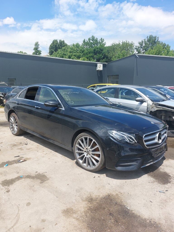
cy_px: 116
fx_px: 161
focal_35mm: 24
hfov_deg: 56.8
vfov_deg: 71.6
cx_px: 87
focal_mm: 5.23
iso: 25
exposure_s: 1/881
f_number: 1.8
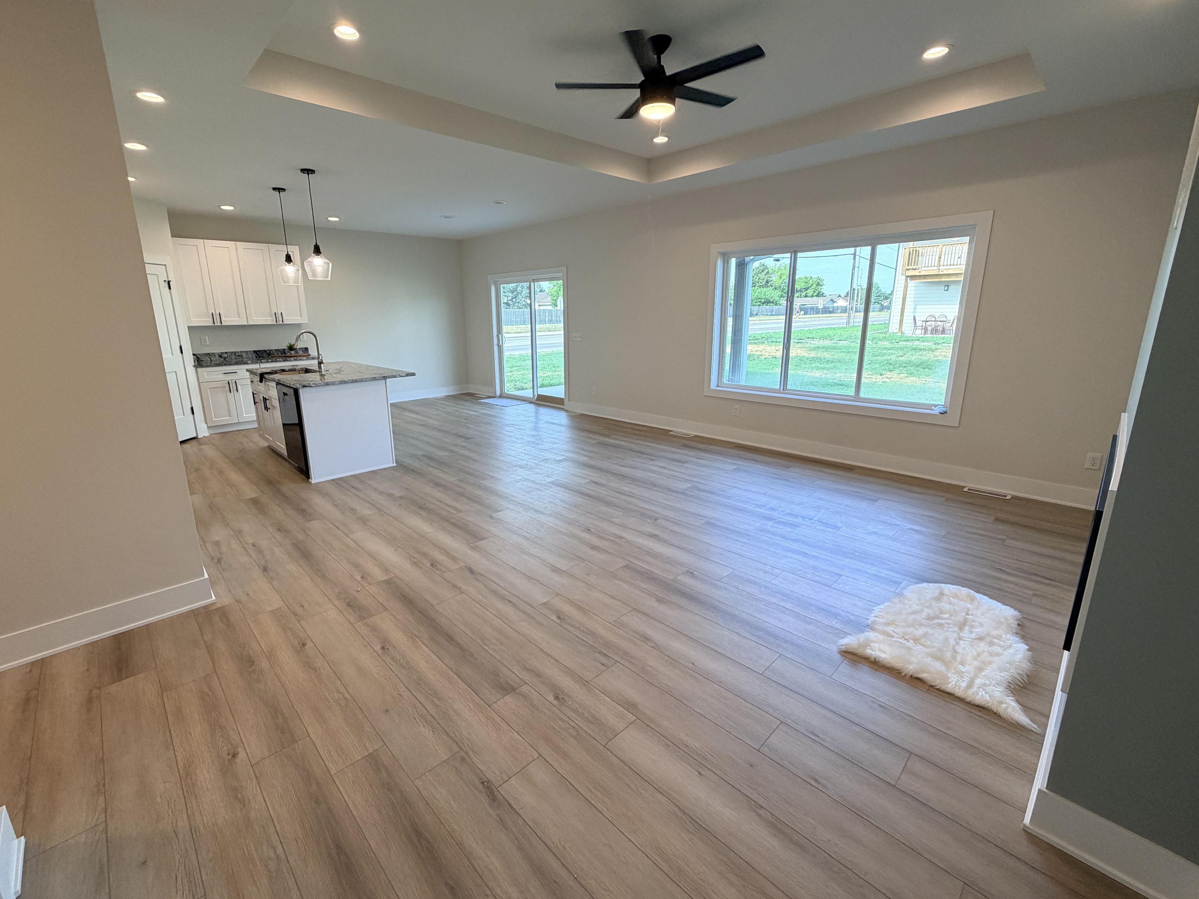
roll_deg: +0.4
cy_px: 433
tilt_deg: -14.2
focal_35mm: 15
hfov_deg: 98.1
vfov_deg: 81.7
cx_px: 573
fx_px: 520
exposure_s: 1/120
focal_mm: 2.22
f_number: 2.2
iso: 125
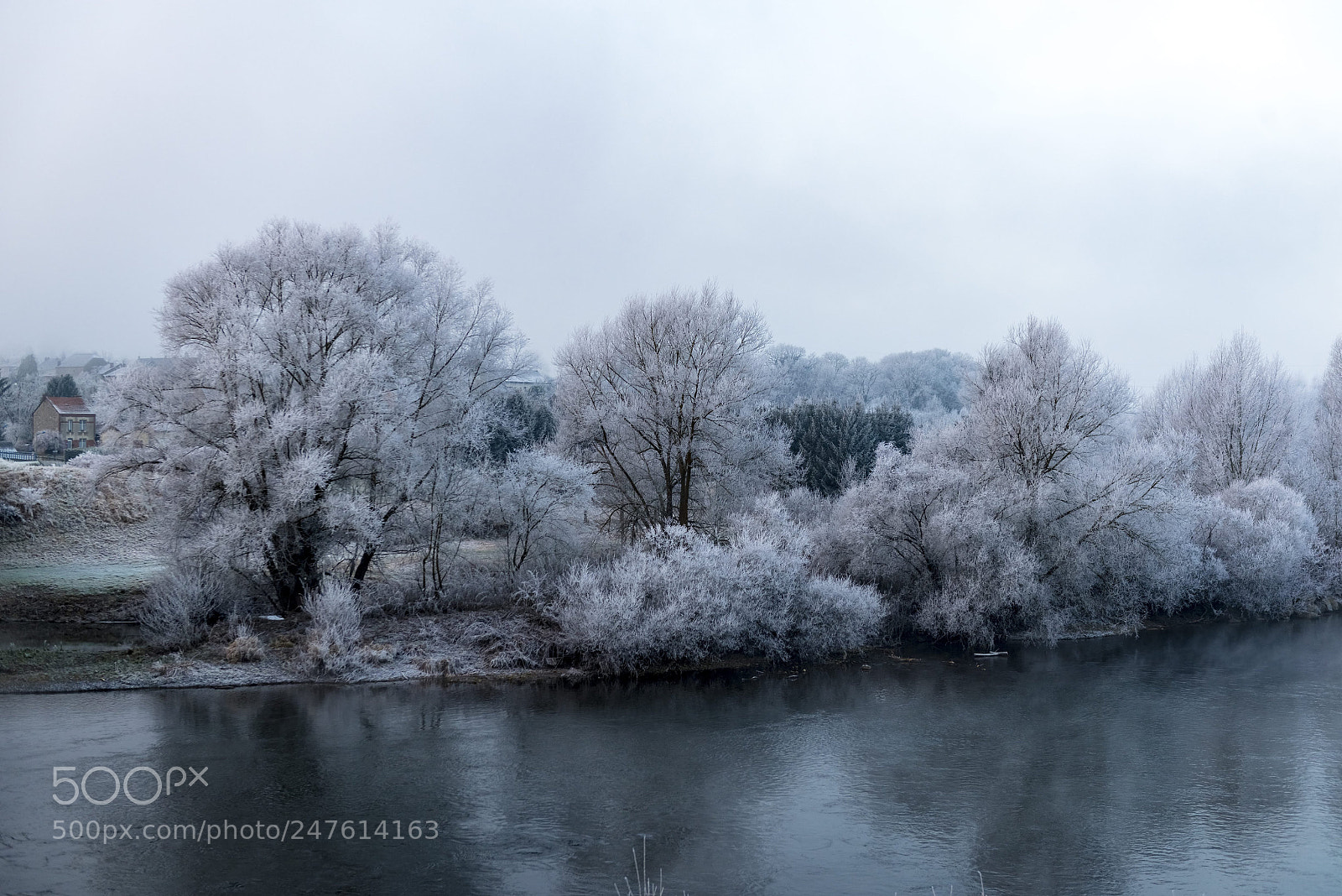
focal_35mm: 48
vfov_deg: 28.1
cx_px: 671
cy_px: 448
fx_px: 1790
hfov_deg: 41.1
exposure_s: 1/320
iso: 400
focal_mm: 48
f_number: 3.5
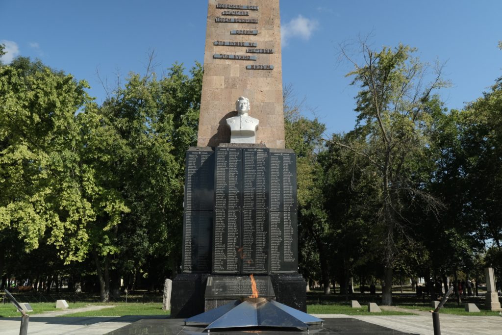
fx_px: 432
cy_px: 168
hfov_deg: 60.3
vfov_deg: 42.3
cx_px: 251
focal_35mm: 31
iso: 640
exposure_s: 1/400
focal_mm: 20.5
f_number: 3.2
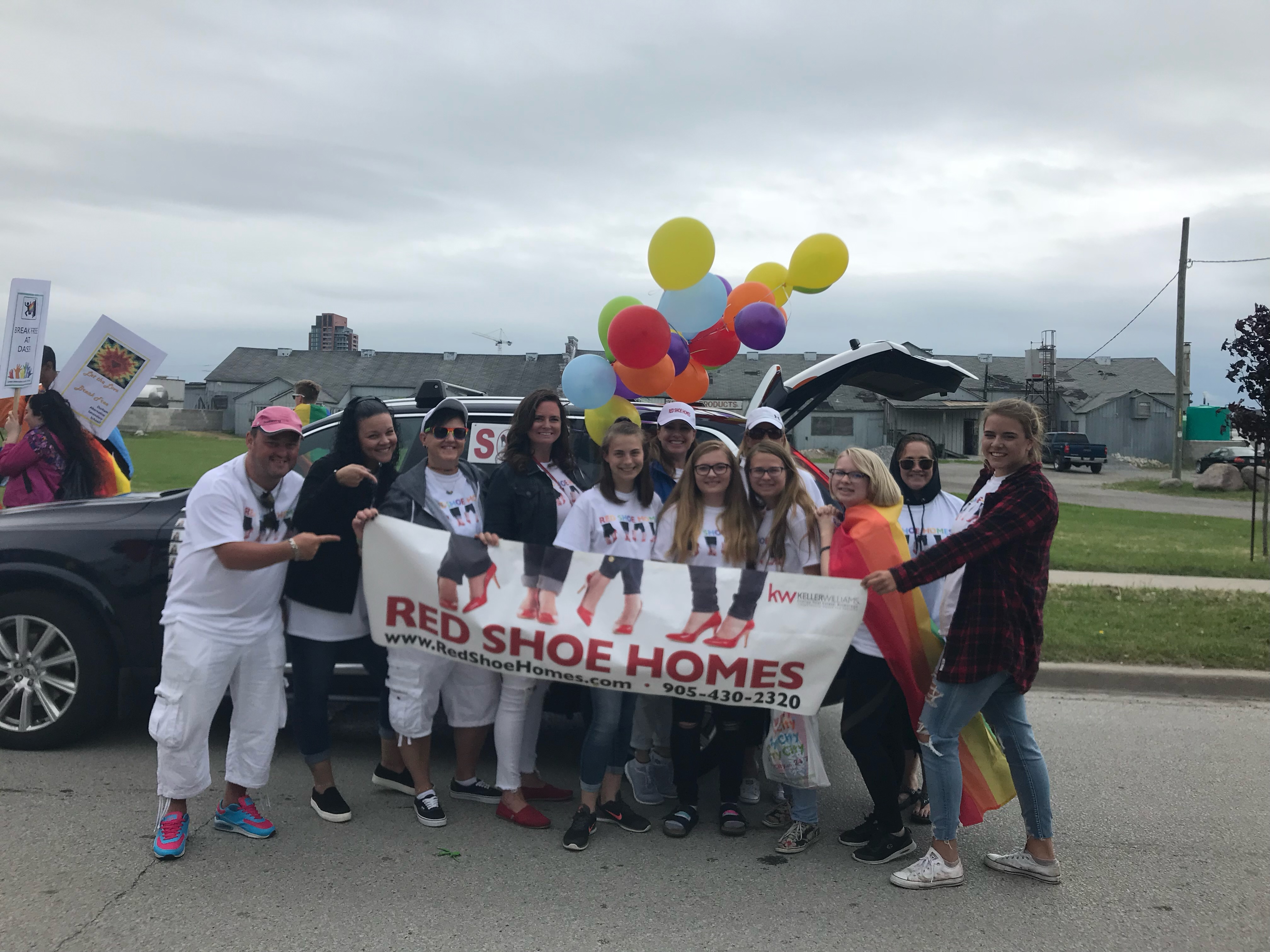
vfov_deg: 49.7
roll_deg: +0.4
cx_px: 635
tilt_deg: -2.9
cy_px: 476
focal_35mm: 28
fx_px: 1027
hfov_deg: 63.4
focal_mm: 3.99
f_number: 1.8
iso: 20
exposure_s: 1/2037
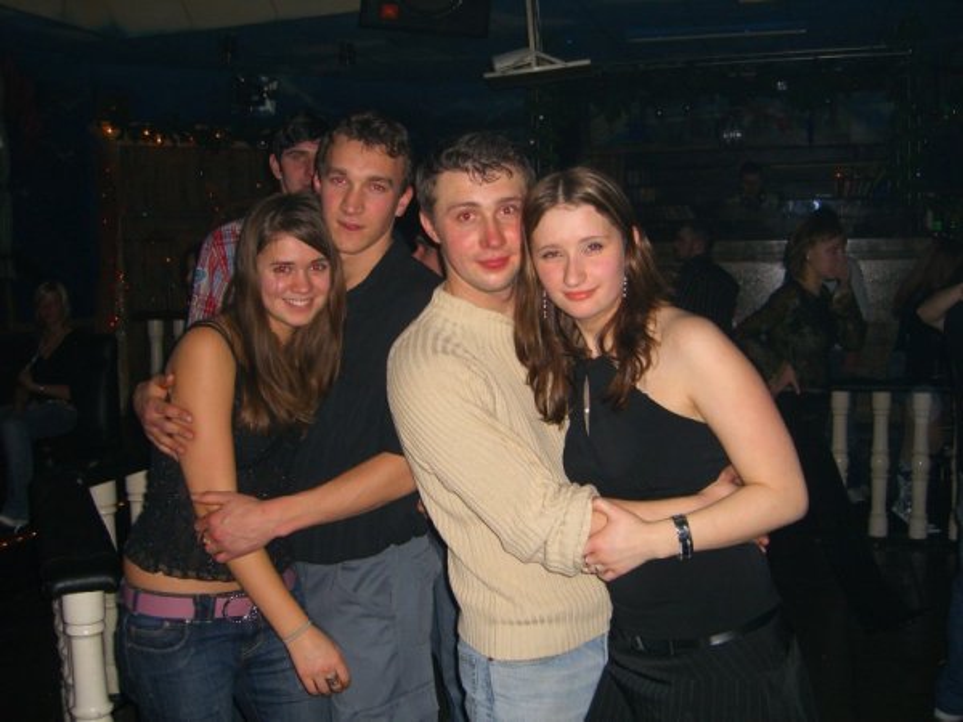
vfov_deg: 37.7
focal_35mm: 38
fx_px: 1057
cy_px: 361
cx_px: 482
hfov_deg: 49.0
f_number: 2.8
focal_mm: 7.9
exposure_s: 1/60
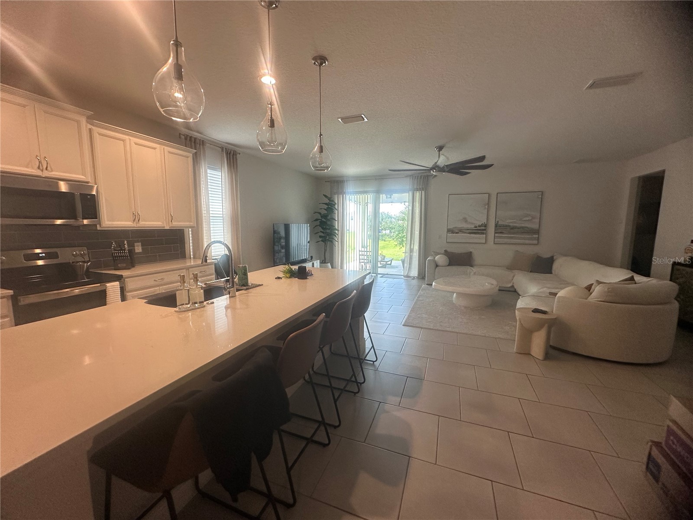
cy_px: 260
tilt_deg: -7.3
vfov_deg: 85.7
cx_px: 346
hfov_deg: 102.1
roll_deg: +0.1
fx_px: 280
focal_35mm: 14
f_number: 2.2
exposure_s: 1/120
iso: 160
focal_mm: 2.22
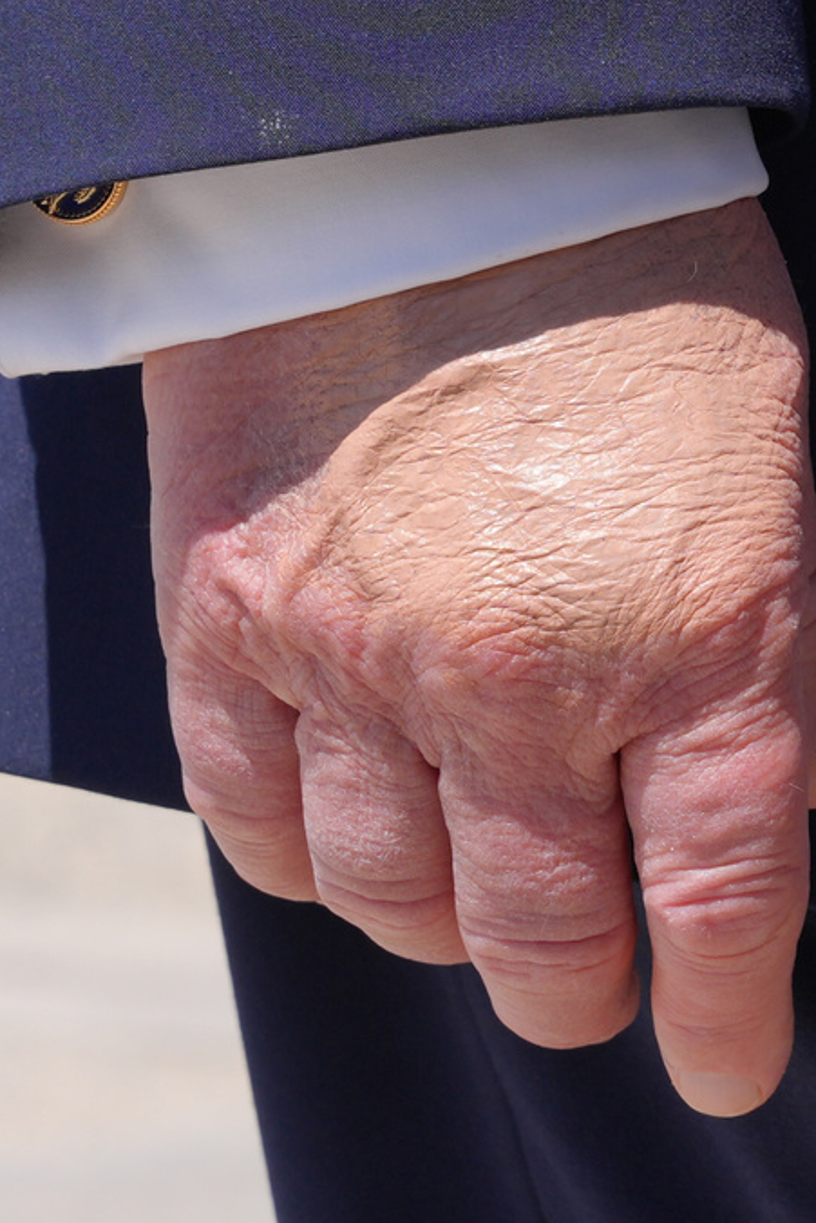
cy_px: 613
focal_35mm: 159
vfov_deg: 12.9
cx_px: 327
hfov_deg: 8.6
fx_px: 5403
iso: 320
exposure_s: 1/1000
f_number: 7.1
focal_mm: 70
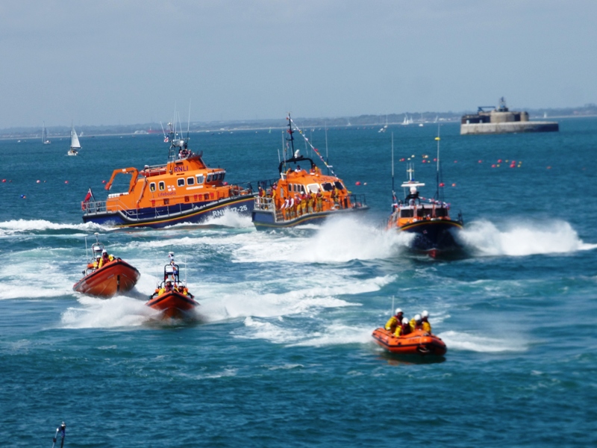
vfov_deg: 5.2
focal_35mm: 284
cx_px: 298
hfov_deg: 7.0
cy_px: 224
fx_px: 4898
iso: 100
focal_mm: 46.2
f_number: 5.5
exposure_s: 1/800
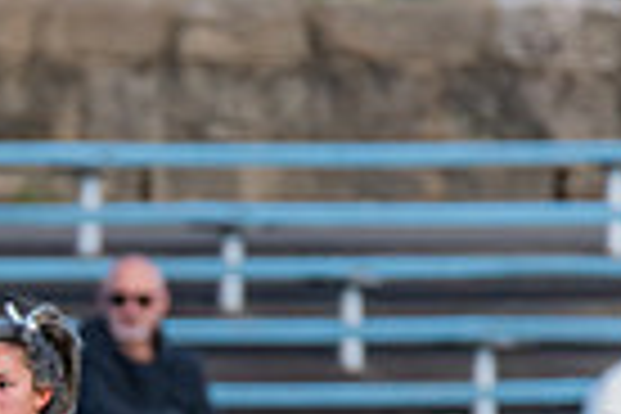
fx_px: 51366
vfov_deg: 0.5
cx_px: -75
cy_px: 630
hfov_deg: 0.7
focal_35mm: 2978
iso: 1400
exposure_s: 1/1600
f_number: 6.3
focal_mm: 600
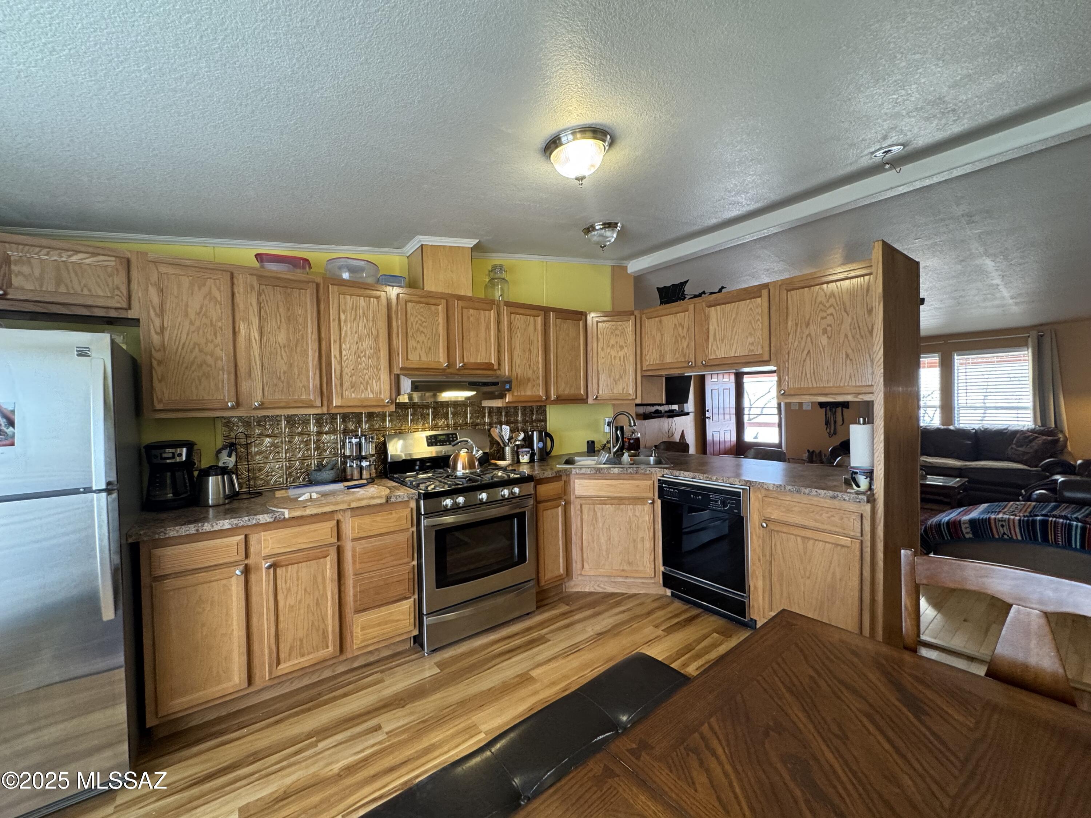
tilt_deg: -3.5
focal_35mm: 14
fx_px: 441
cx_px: 546
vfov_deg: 85.7
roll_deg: +1.4
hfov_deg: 102.1
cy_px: 409
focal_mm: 2.22
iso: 160
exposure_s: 1/60
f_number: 2.2
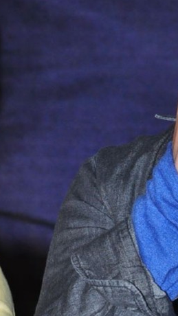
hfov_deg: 2.6
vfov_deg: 4.7
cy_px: 285
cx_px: 290
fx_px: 3882
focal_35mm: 463
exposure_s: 1/125
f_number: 8
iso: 400
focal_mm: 90
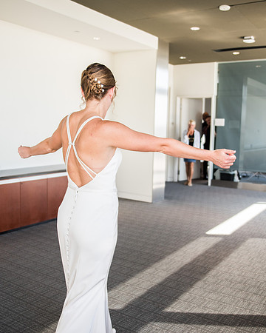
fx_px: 346
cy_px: 160
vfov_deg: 51.4
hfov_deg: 42.1
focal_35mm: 35
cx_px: 146
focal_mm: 24
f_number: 2.8
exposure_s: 1/250
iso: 200
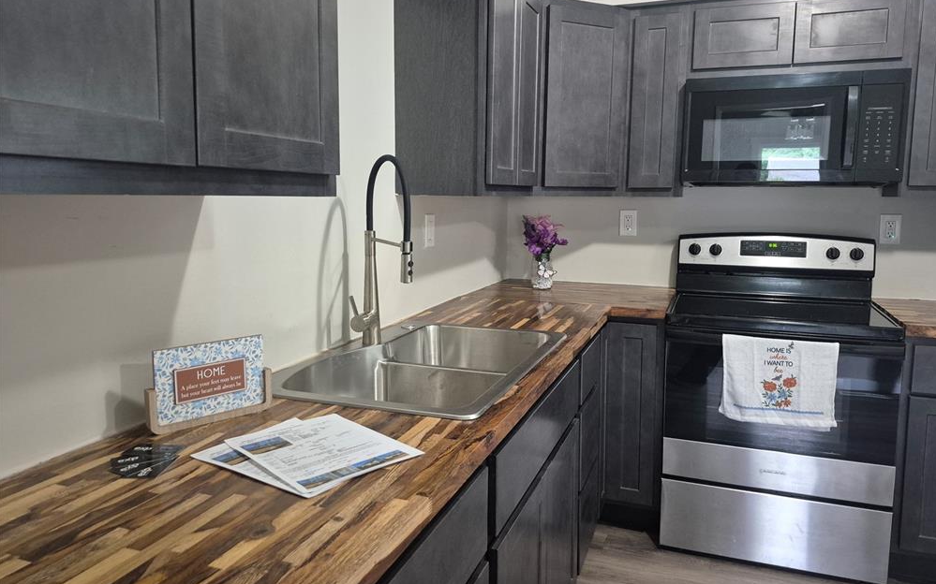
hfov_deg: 72.6
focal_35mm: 25
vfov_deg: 49.2
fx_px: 638
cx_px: 476
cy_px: 273
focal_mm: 5.4
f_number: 1.8
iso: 800
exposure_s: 1/60
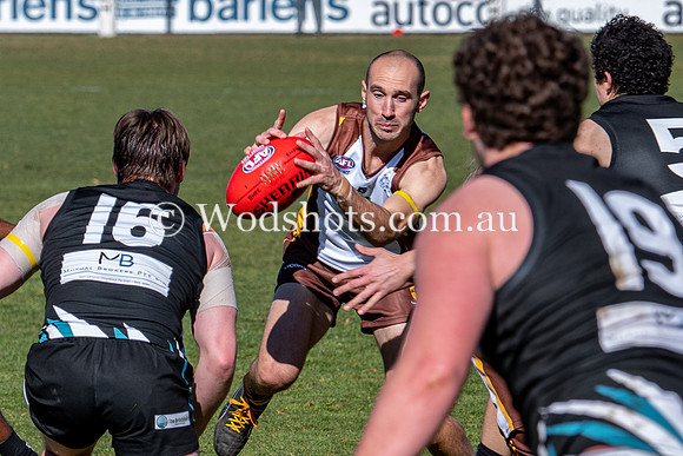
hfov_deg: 4.1
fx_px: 9455
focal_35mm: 498
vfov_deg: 2.8
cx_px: 403
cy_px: 245
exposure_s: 1/1000
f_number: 5
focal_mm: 130
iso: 140
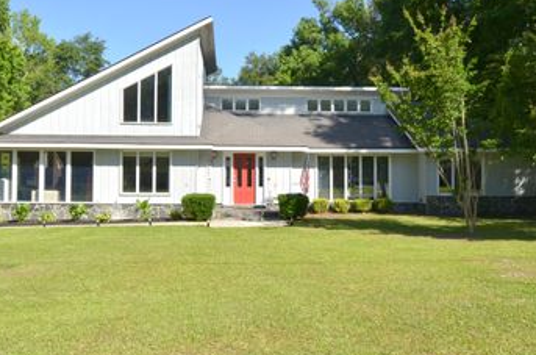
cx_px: 227
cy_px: 160
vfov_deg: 37.6
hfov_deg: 54.3
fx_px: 520
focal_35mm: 35
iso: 200
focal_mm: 16
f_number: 9
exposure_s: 1/250
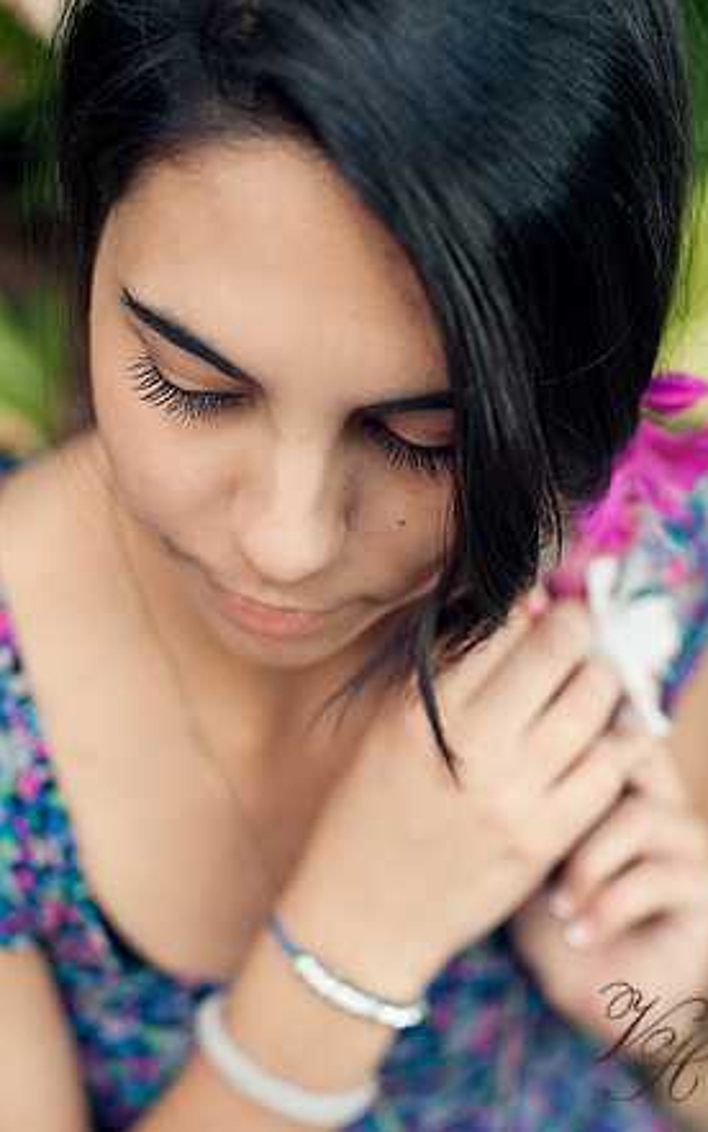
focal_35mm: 52
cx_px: 380
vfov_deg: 38.9
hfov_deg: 24.9
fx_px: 1604
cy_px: 575
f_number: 2.8
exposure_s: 1/160
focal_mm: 50
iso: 200
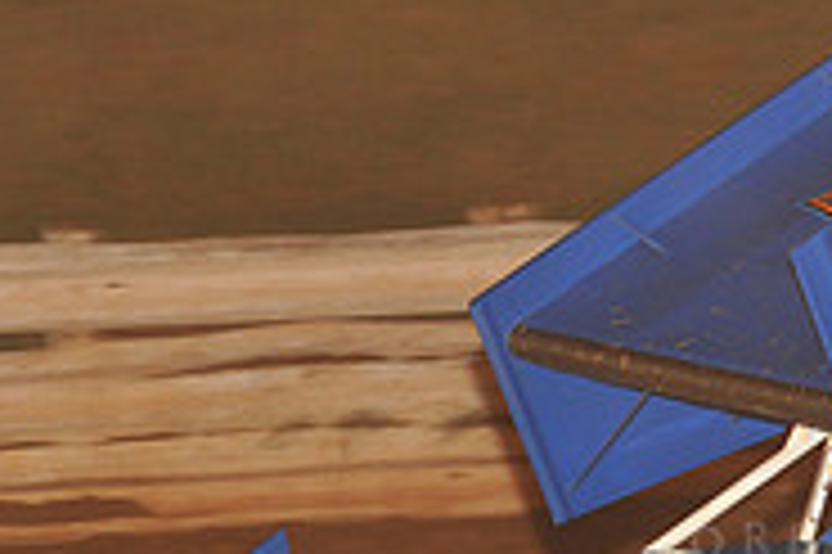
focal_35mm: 392
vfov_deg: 3.5
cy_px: 378
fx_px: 9051
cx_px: 756
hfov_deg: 5.3
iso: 1000
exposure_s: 1/320
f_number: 6.3
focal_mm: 125
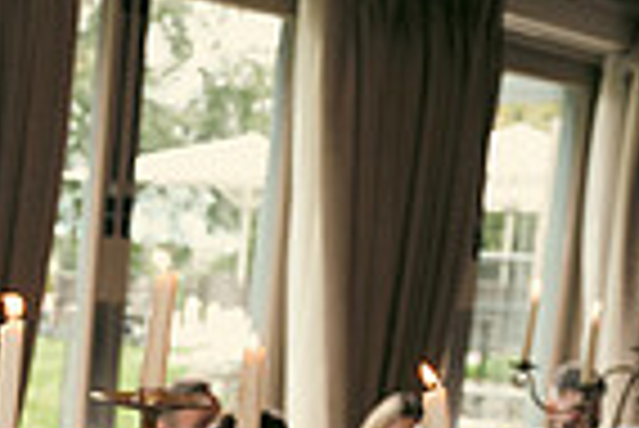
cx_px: -405
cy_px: 570
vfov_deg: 13.4
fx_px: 1741
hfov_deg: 17.9
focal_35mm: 98
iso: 400
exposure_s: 1/160
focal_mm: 24
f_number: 3.5
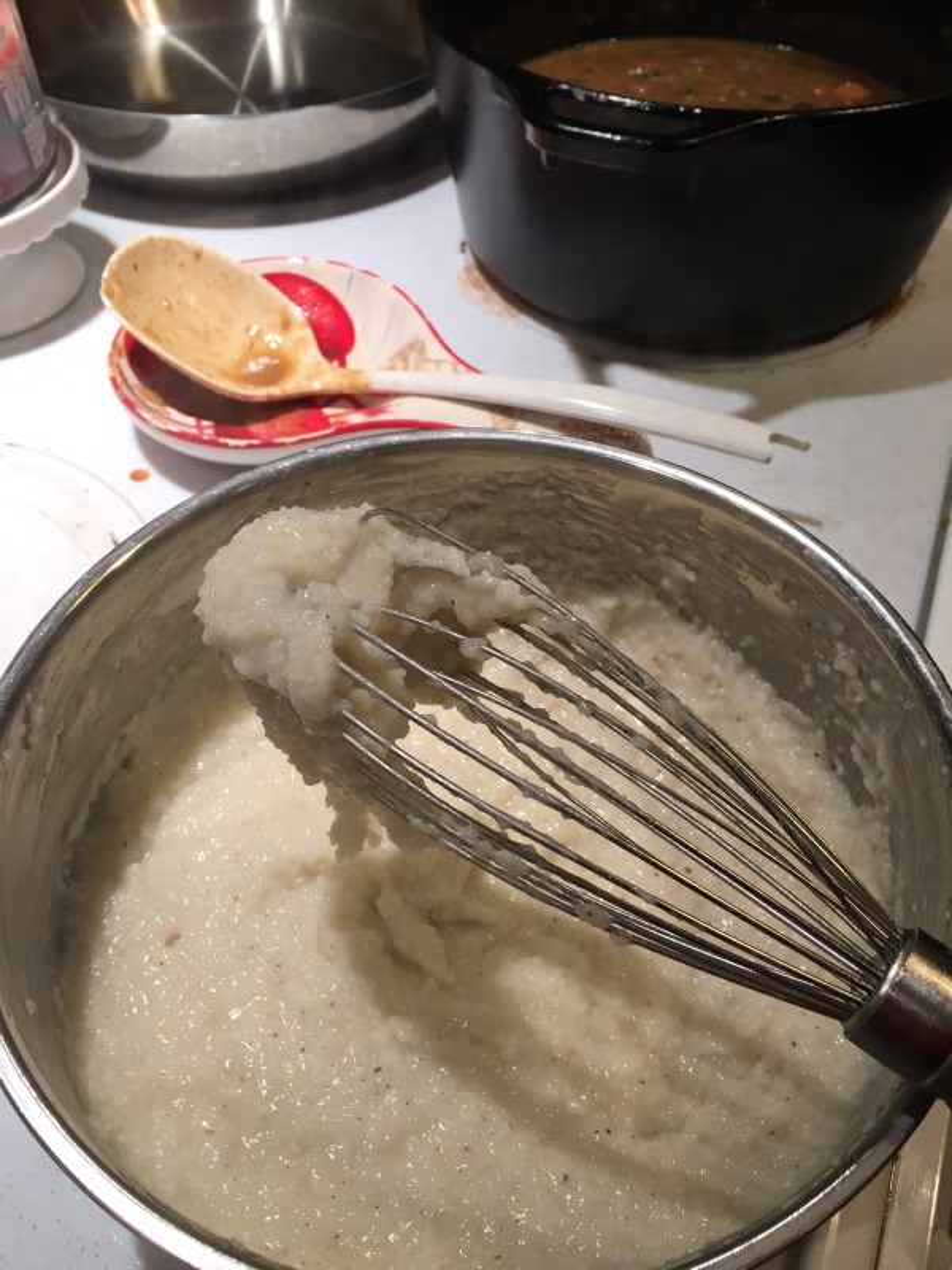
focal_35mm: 29
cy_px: 635
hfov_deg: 48.2
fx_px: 1063
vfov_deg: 61.7
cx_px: 476
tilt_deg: -47.8
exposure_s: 1/30
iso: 32
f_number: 2.2
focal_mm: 4.15
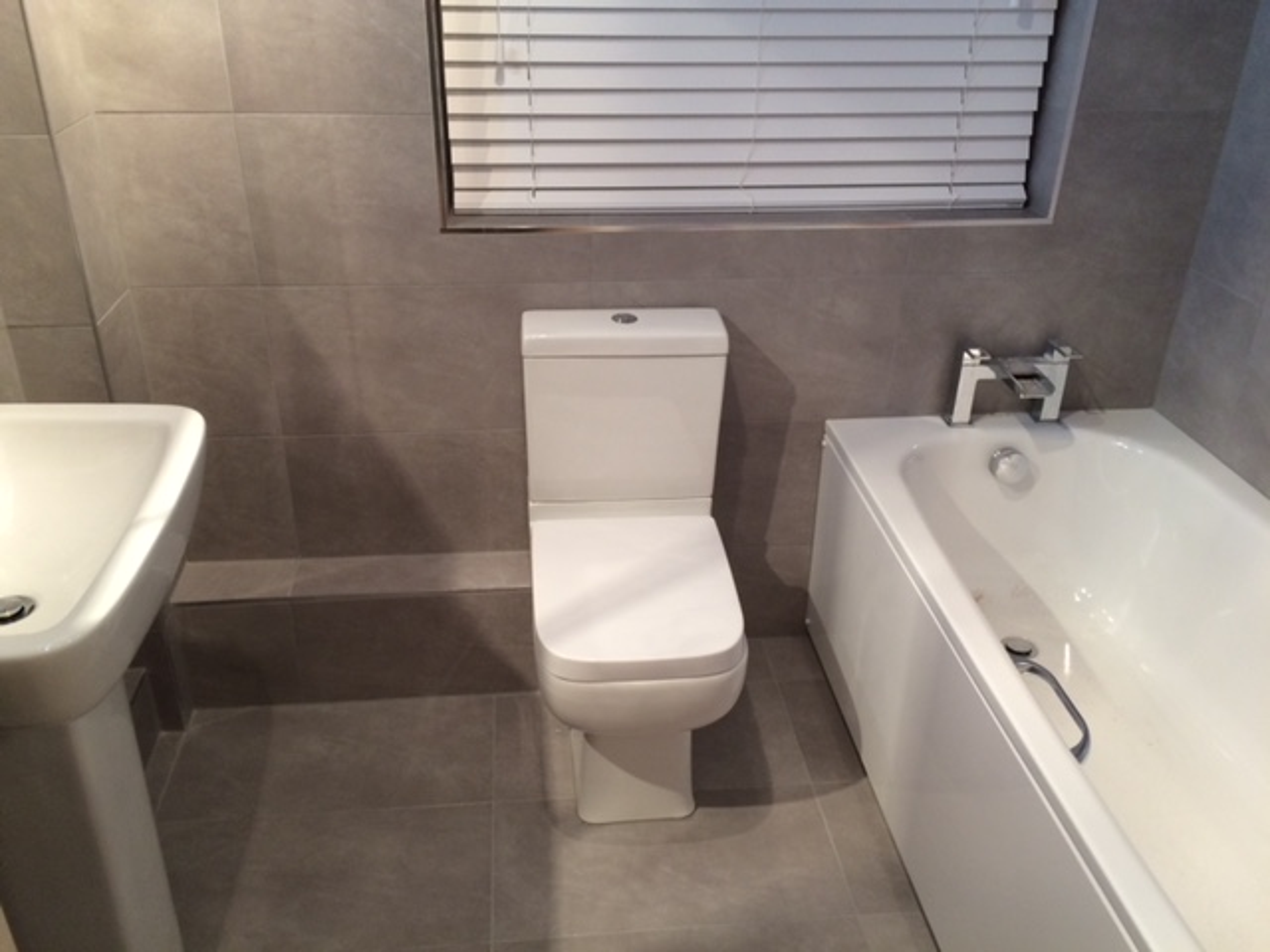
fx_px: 1064
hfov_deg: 61.7
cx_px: 635
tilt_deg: -28.6
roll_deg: -1.0
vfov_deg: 48.2
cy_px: 476
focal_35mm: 29
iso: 125
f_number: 2.2
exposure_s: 1/33
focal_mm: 4.15
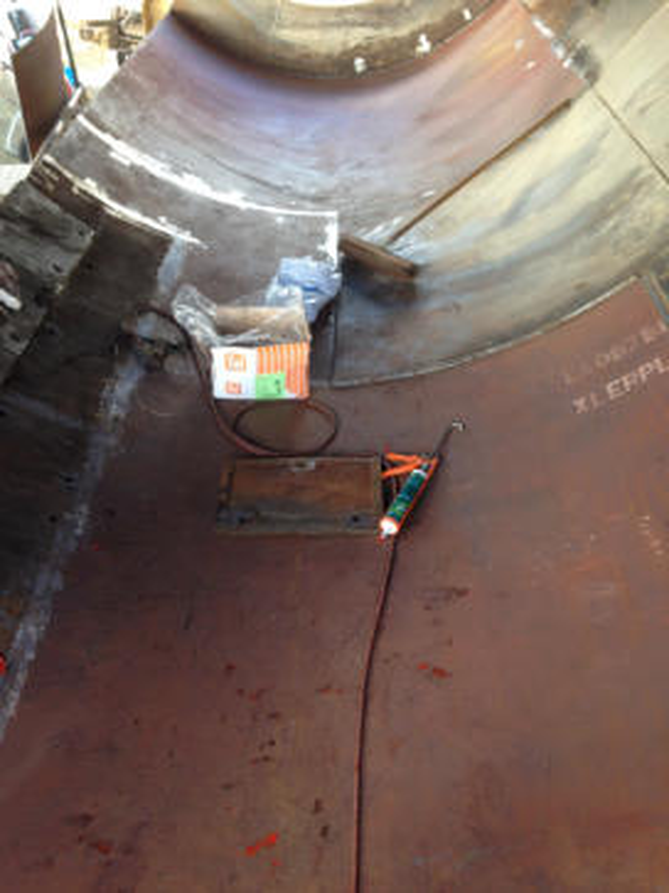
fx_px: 851
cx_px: 334
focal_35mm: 33
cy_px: 446
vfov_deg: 55.4
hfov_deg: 42.9
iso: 80
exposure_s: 1/20
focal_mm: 4.12
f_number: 2.4
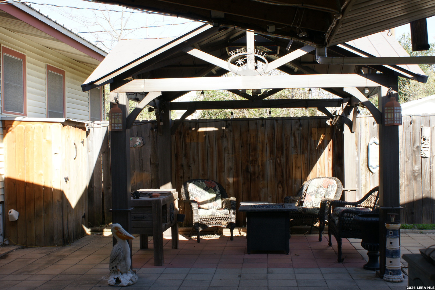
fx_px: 544
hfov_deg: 43.6
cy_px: 145
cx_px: 218
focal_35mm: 45
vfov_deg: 29.9
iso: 200
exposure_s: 1/80
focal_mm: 30
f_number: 9
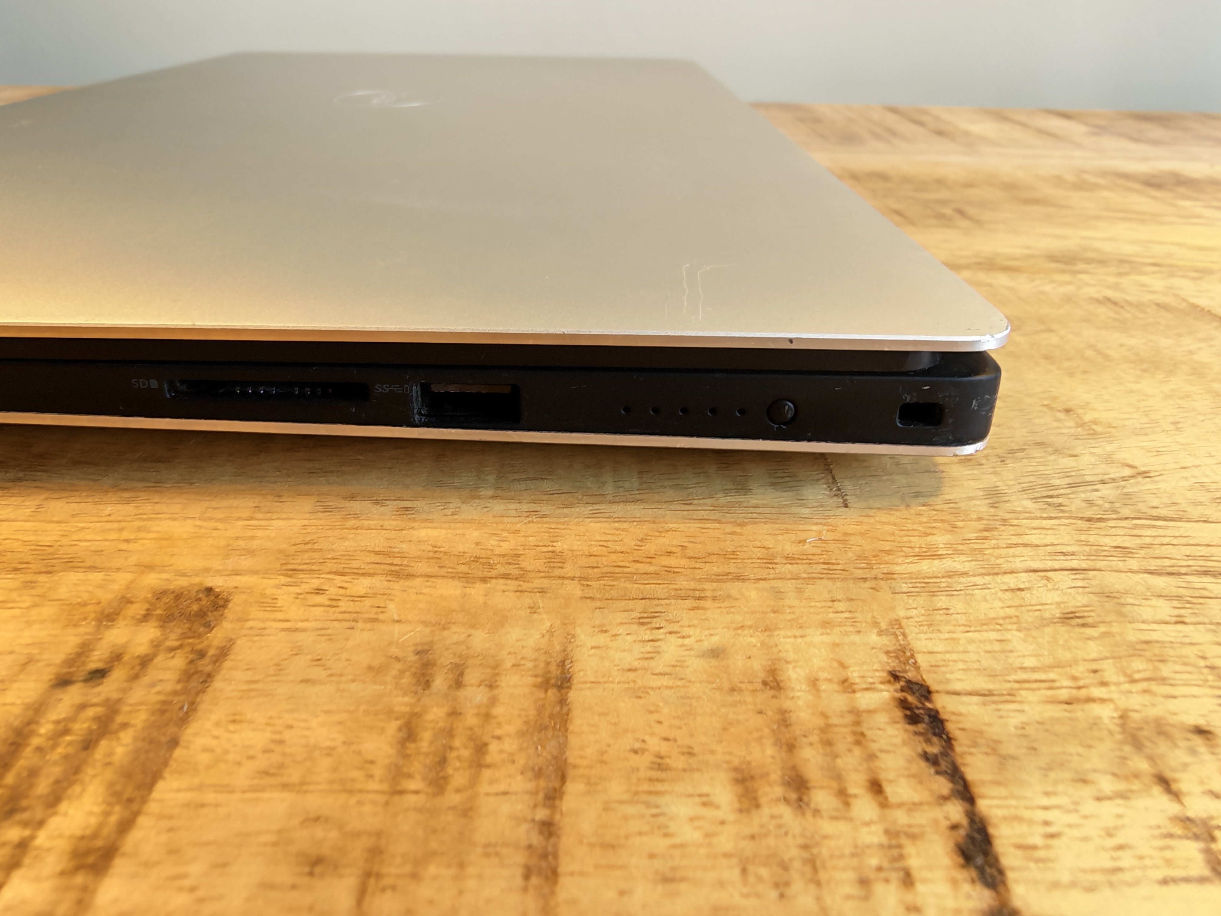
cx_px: 610
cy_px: 458
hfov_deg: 73.9
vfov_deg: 58.9
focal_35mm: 23
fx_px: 811
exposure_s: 1/50
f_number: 2
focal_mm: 1.82
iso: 125
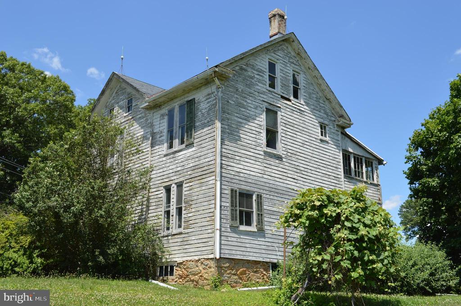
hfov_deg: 53.2
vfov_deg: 36.8
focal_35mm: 36
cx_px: 230
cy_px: 153
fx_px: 461
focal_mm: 24
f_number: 7.1
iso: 100
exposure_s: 1/200
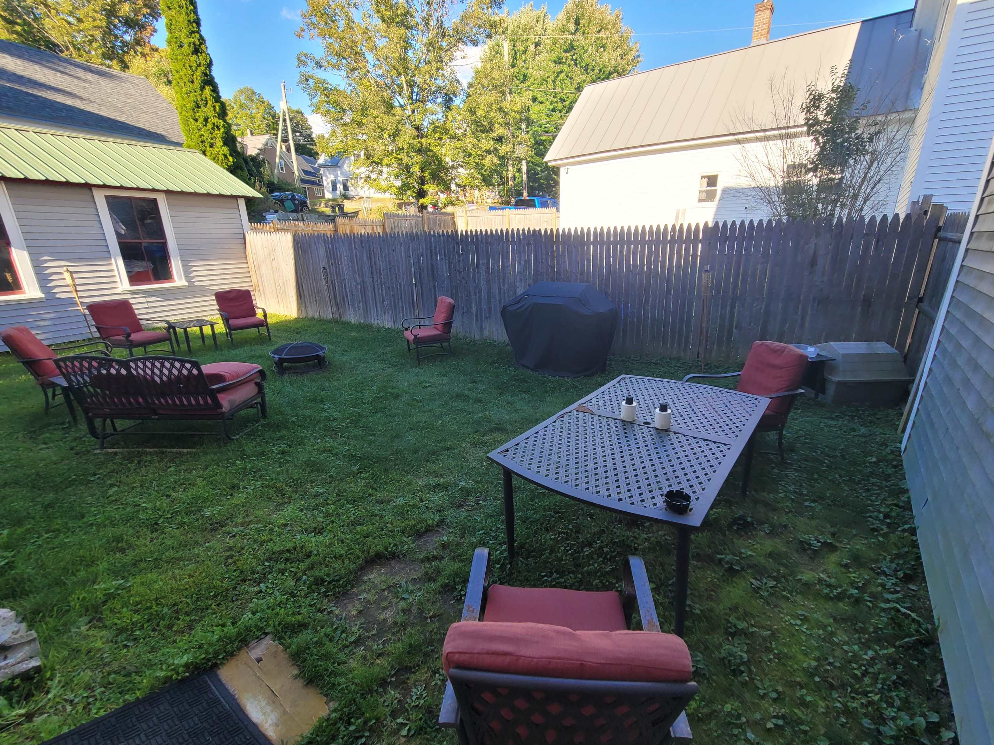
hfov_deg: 101.9
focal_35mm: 14
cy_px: 381
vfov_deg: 85.6
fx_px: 402
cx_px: 529
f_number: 2.2
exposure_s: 1/273
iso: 50
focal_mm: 2.2
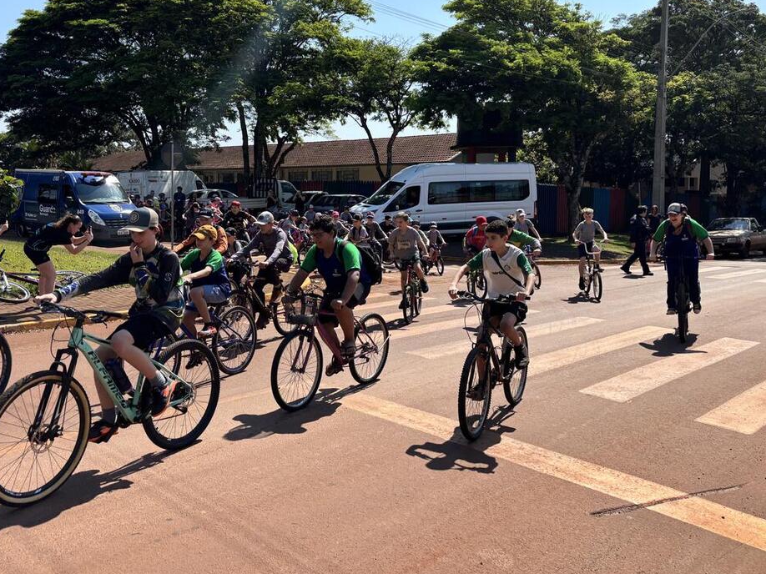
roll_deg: +0.0
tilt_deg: -3.2
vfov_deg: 41.6
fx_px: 752
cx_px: 347
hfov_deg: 53.9
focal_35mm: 34
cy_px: 233
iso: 50
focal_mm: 5.96
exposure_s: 1/2710
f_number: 1.6
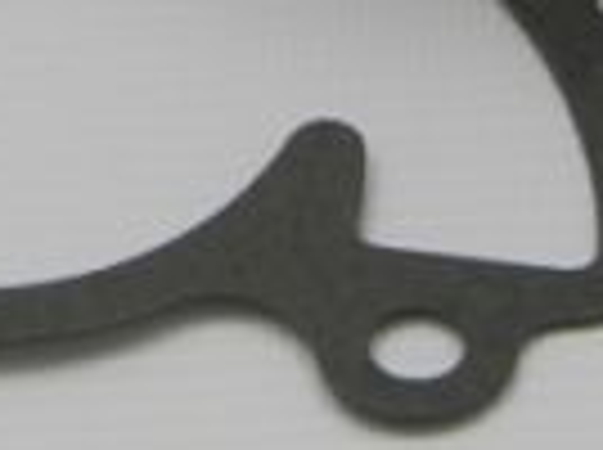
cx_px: 488
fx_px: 5686
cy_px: -360
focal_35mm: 327
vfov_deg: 4.5
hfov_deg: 6.1
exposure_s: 1/160
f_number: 4.2
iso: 125
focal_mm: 14.6
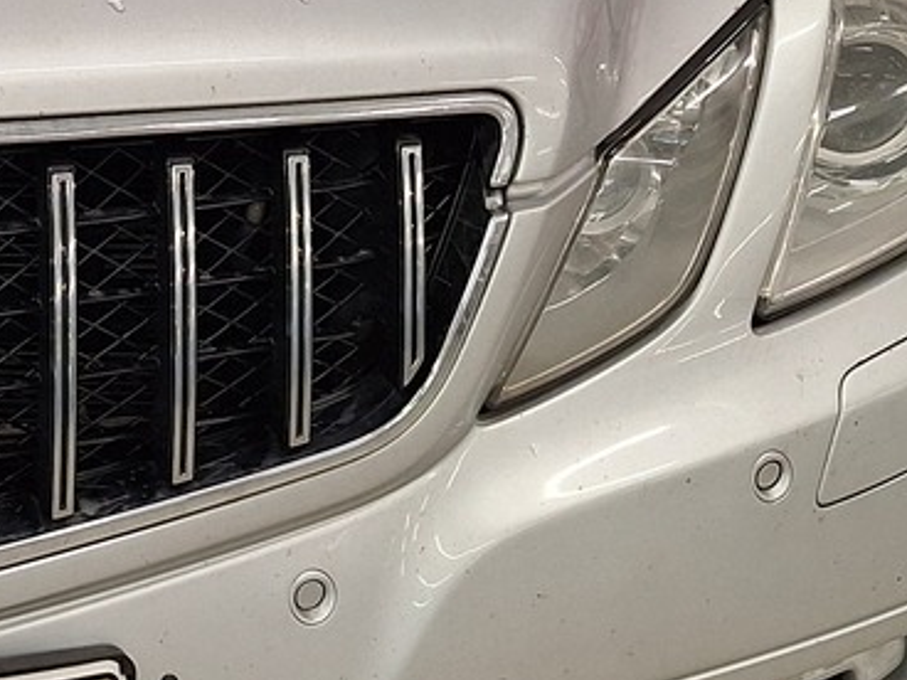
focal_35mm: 90
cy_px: 37
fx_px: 2358
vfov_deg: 16.2
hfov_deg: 19.7
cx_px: -330
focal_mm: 5.54
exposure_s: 1/50
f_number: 1.8
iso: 50
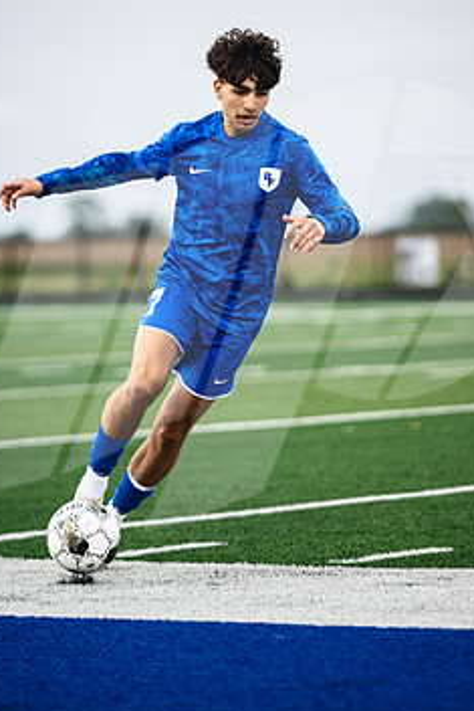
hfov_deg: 5.7
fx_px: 4794
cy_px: 305
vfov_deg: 8.5
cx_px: 240
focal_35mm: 243
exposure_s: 1/1600
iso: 2500
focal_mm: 190
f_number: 2.8
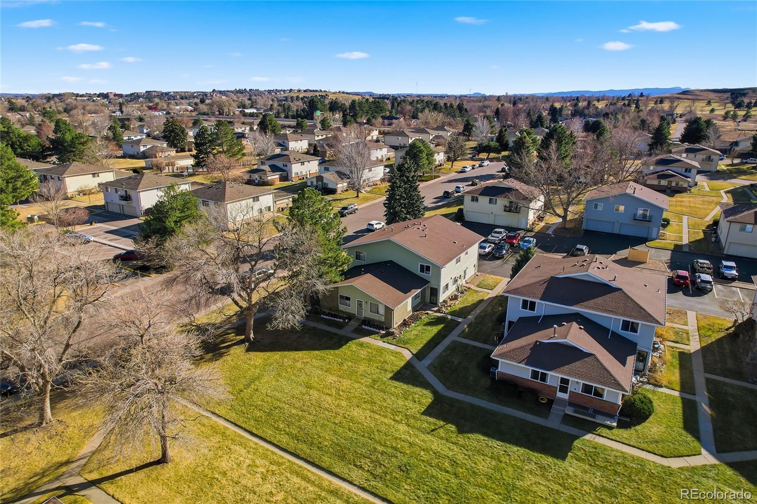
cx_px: 378
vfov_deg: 57.2
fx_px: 462
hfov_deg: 78.6
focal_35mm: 22
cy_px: 252
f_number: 2.8
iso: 100
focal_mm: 8.4
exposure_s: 1/160
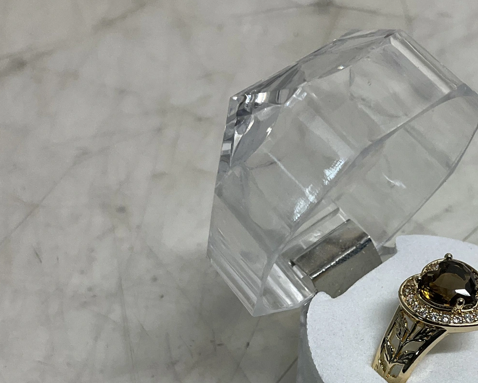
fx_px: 807
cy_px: 271
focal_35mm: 57
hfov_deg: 32.4
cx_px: 355
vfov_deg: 26.5
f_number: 1.8
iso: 40
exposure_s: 1/120
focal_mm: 3
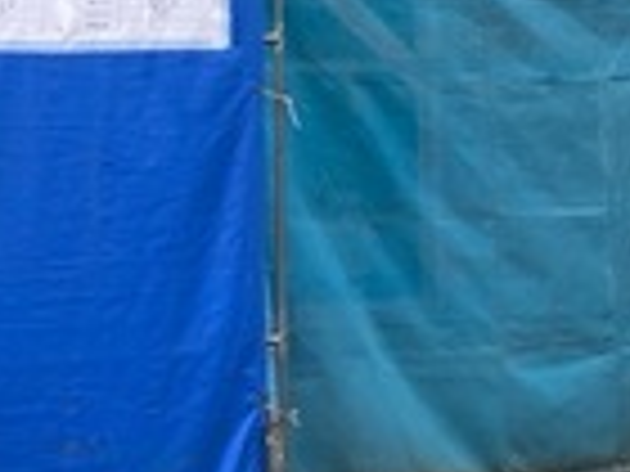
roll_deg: +0.2
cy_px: -193
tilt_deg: +12.1
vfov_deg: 11.2
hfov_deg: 15.4
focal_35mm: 128
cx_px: 418
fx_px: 2330
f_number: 1.8
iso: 20
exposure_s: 1/1621
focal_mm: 3.99
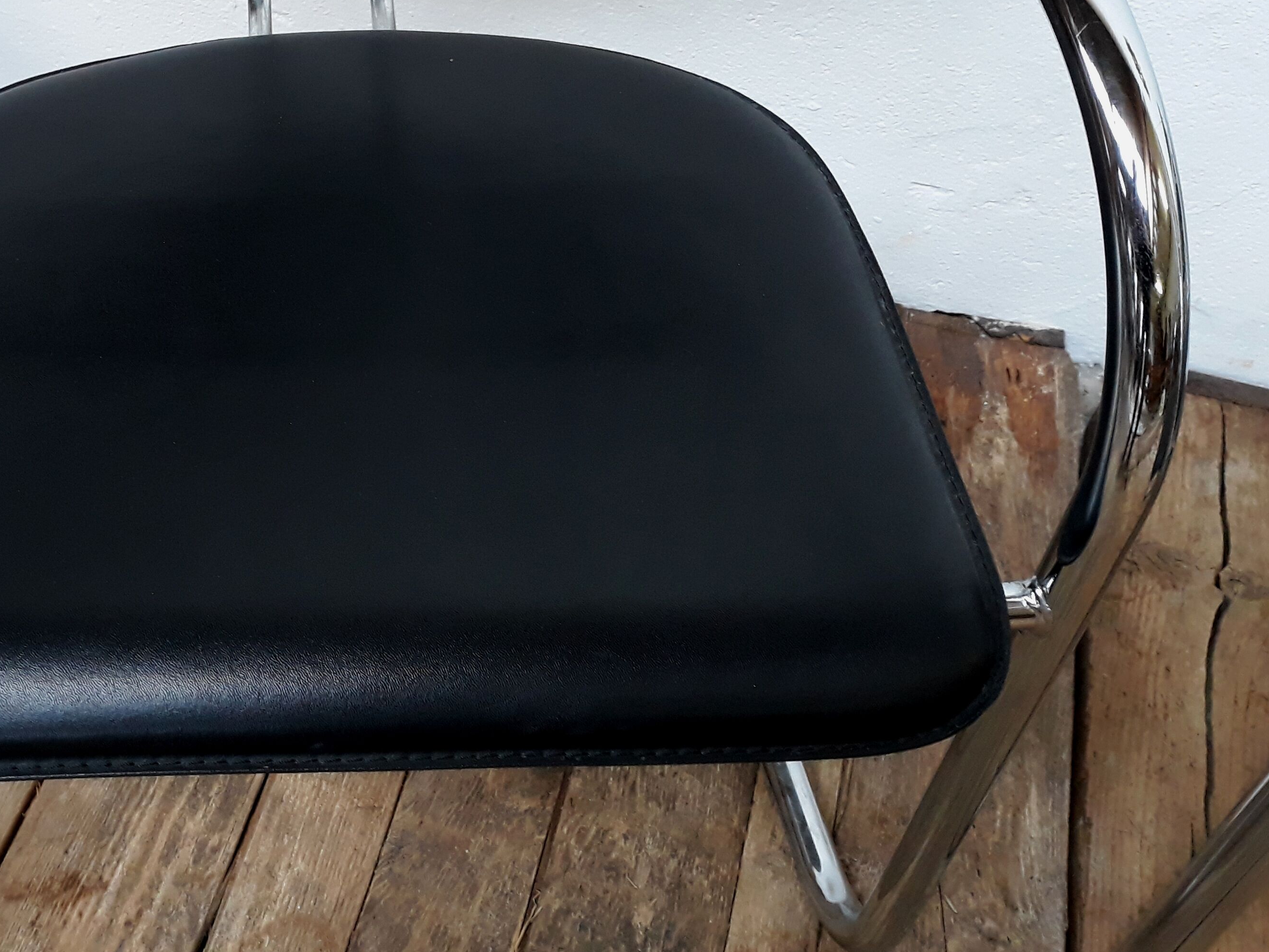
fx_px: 1540
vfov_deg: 33.7
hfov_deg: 43.4
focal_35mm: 42
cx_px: 318
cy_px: 245
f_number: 1.7
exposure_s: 1/50
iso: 160
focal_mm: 3.71
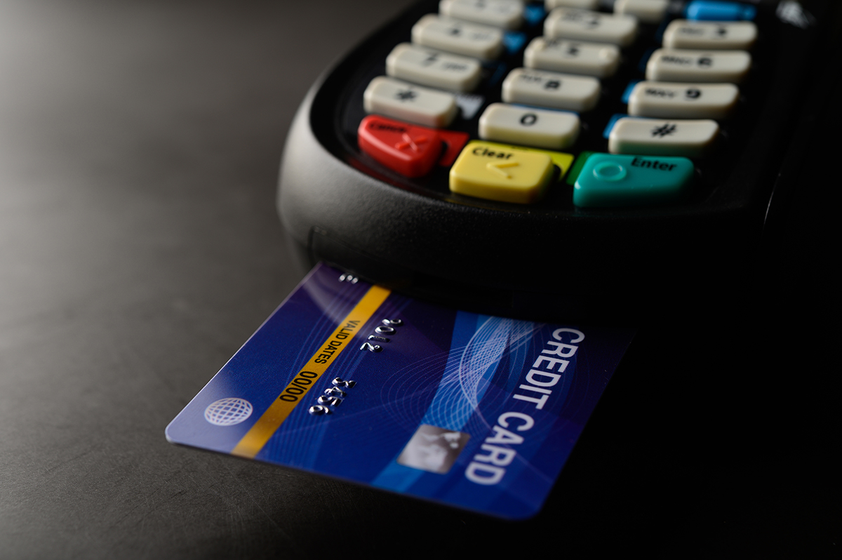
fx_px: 1402
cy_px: 280
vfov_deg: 22.6
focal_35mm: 60
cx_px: 421
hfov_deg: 33.4
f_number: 9
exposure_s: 1/160
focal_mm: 60
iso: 100
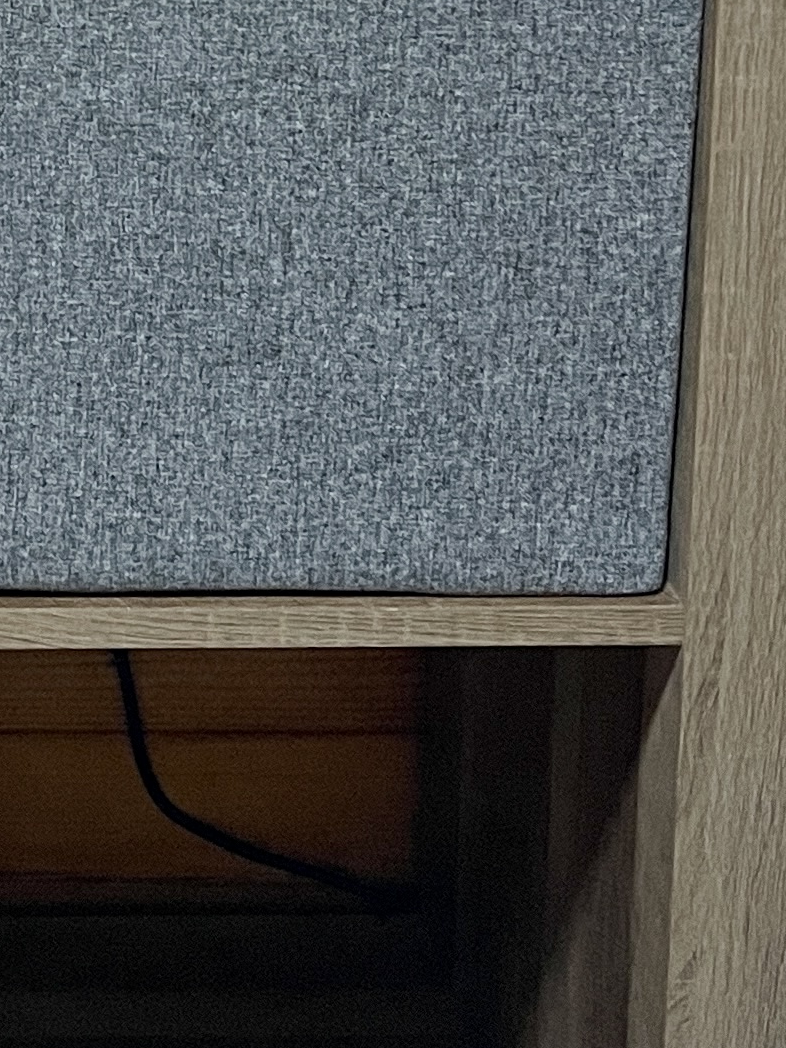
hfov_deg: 14.2
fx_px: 3028
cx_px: -222
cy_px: -217
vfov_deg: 18.6
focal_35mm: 100
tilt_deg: -10.2
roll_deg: -0.6
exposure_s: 1/60
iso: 250
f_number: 1.6
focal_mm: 5.1
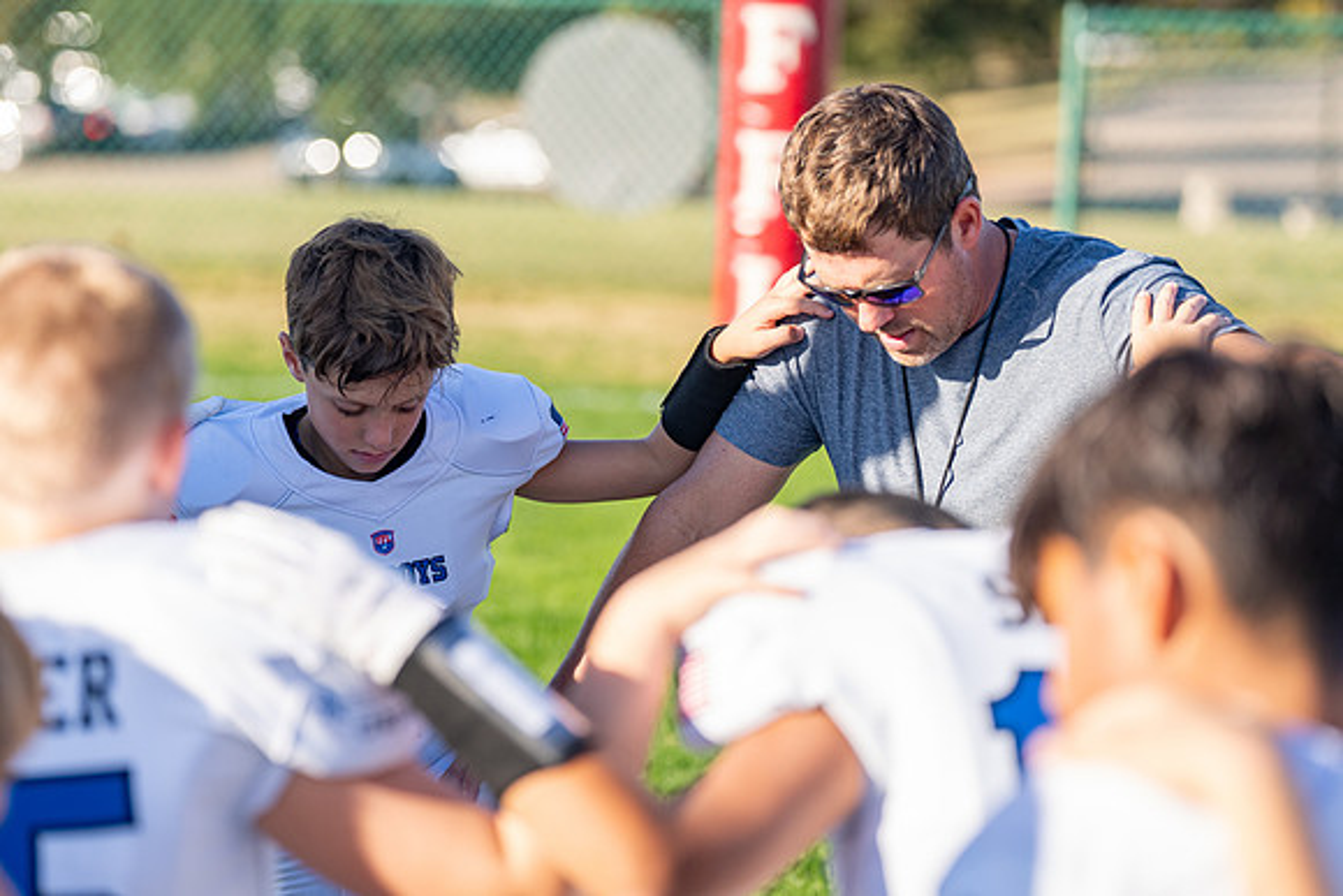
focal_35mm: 133
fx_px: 4948
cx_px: 660
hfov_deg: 15.5
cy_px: 414
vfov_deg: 10.3
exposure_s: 1/1250
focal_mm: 118
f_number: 2.8
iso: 160
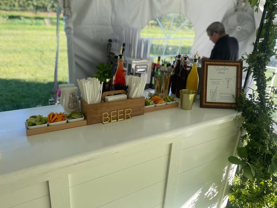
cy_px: 104
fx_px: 208
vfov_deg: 53.1
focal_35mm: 26
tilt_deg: -21.1
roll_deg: -3.4
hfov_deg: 67.3
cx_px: 138
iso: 50
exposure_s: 1/673
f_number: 1.6
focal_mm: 4.2
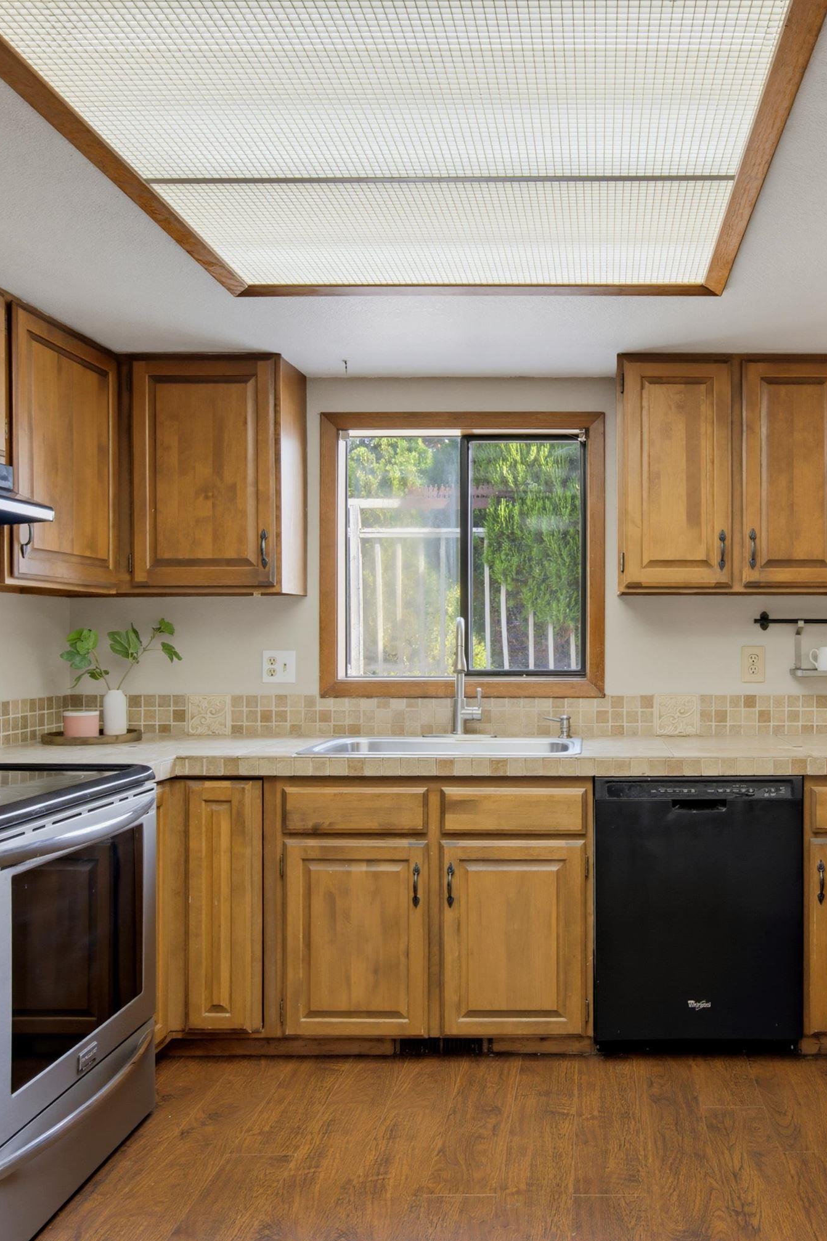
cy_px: 628
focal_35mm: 30
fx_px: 1026
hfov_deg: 42.8
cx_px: 599
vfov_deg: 62.3
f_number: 11
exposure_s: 1/4
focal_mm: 19.5
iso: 400
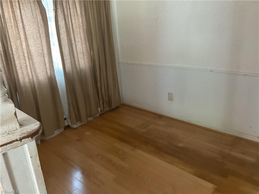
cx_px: 130
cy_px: 97
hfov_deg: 61.7
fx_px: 217
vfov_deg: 48.2
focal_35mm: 29
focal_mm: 3
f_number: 1.8
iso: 250
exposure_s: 1/60
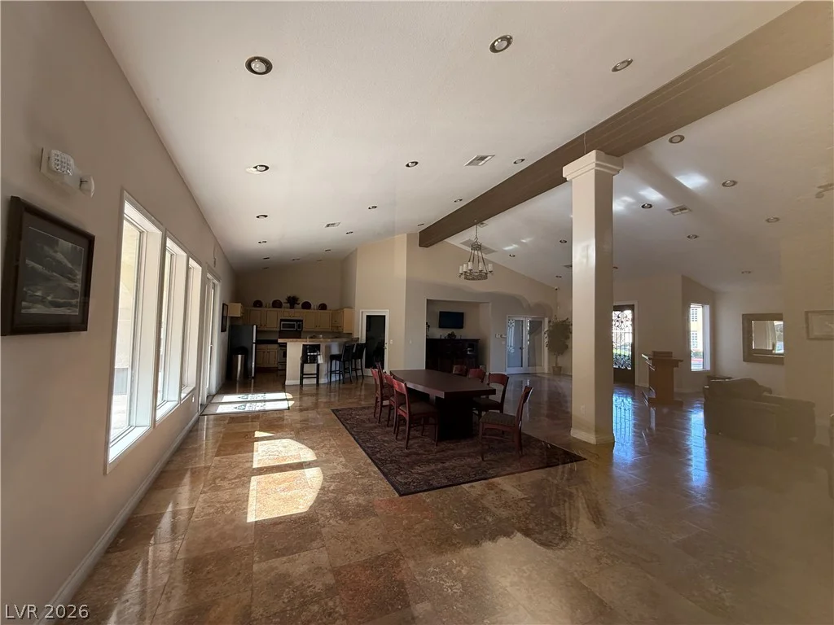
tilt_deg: +3.2
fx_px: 337
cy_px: 312
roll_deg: -1.6
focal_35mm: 14
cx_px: 417
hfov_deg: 102.1
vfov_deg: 85.7
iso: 160
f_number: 2.2
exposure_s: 1/99
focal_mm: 2.22
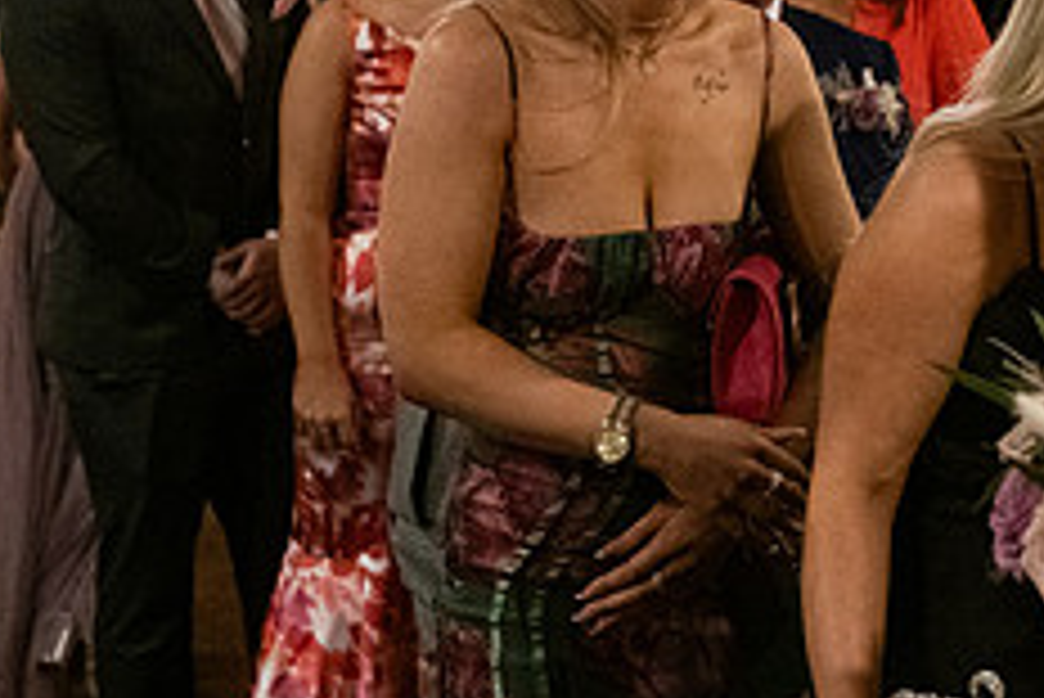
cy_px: 146
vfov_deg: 11.4
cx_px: 846
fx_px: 3482
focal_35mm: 120
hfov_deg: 16.9
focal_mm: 48
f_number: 3.5
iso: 2500
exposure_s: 1/160
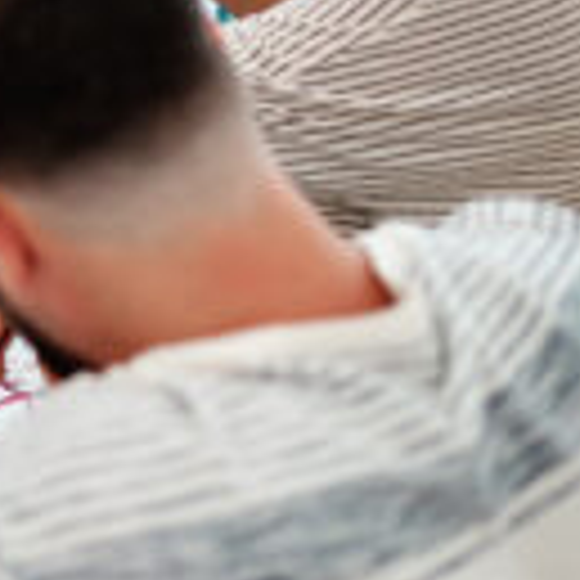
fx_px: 1971
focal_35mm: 104
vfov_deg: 16.5
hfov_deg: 15.2
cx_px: -351
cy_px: 40
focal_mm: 35
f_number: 2.2
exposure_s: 1/200
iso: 200
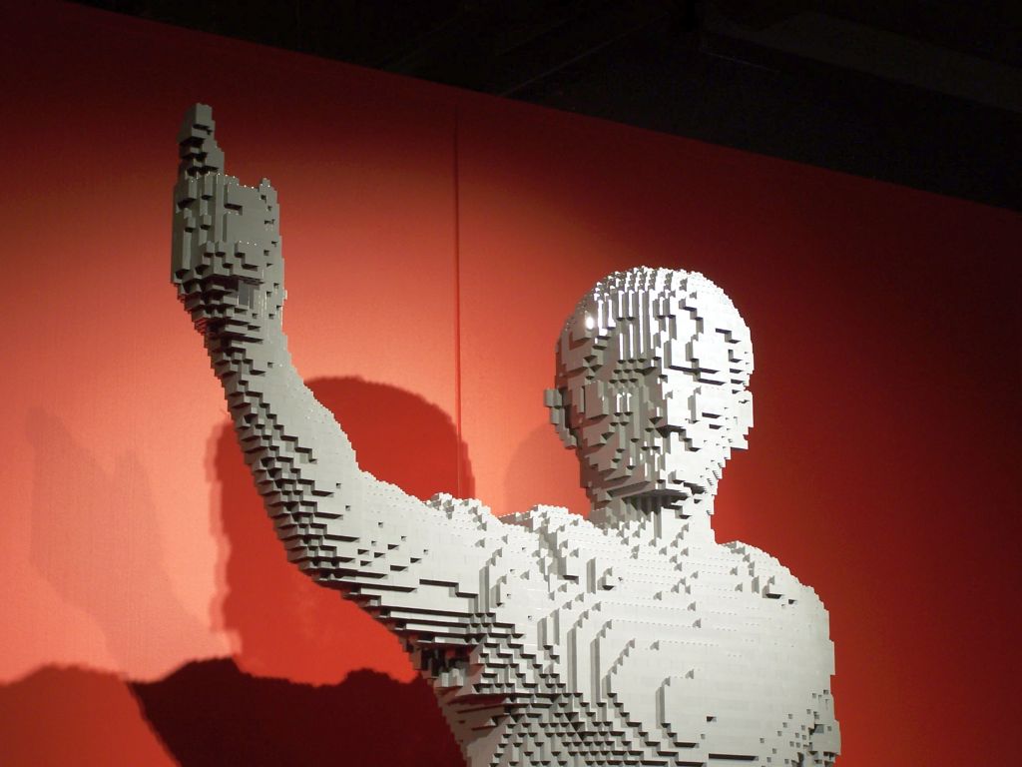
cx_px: 511
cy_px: 384
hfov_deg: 23.8
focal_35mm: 82
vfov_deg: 18.0
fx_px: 2421
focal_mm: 13.7
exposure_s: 1/10
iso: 80
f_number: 3.2
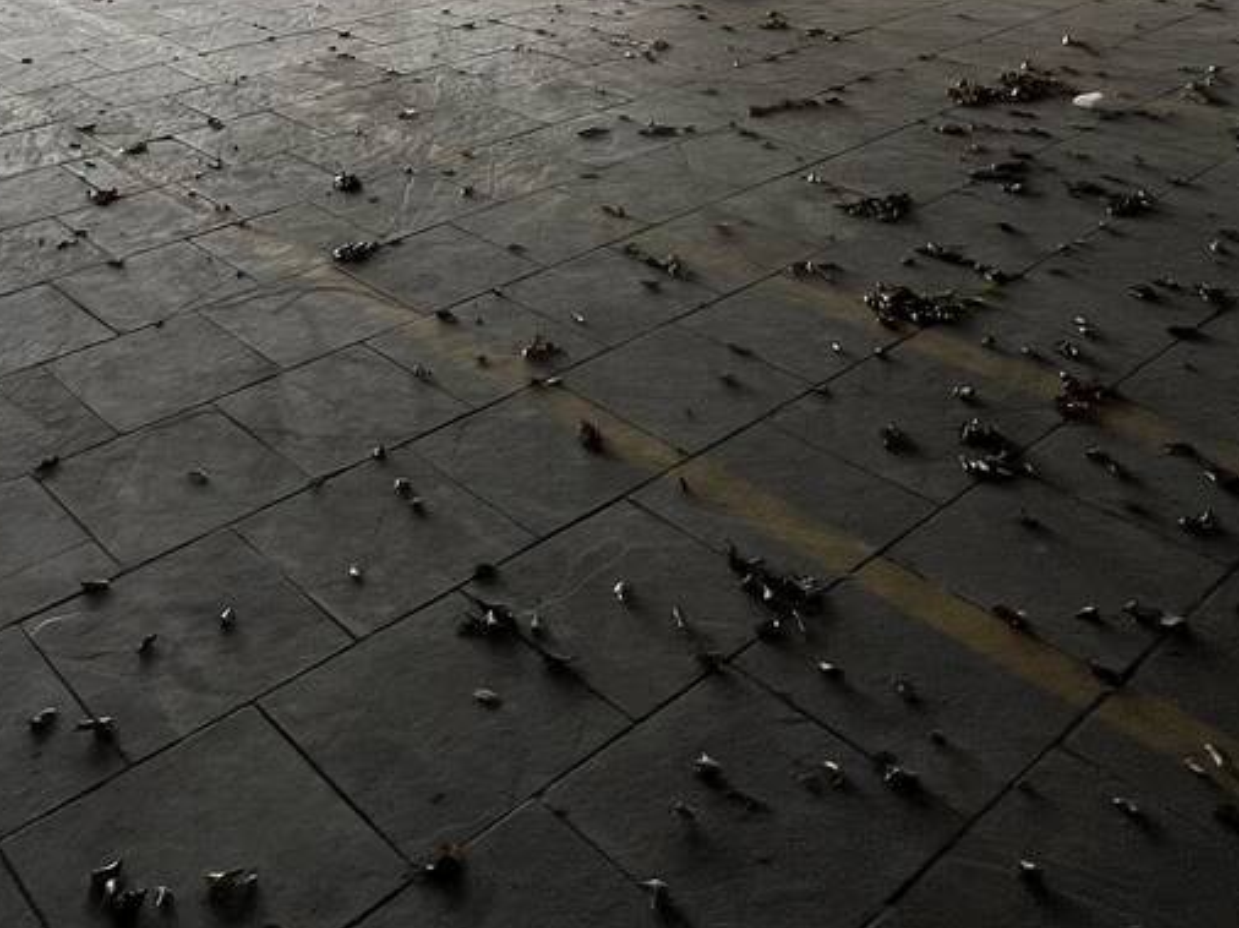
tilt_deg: -4.6
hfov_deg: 49.1
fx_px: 1324
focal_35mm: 37
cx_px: 394
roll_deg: +2.2
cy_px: -198
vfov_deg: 31.9
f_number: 1.8
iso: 32
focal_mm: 1.57
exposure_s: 1/103
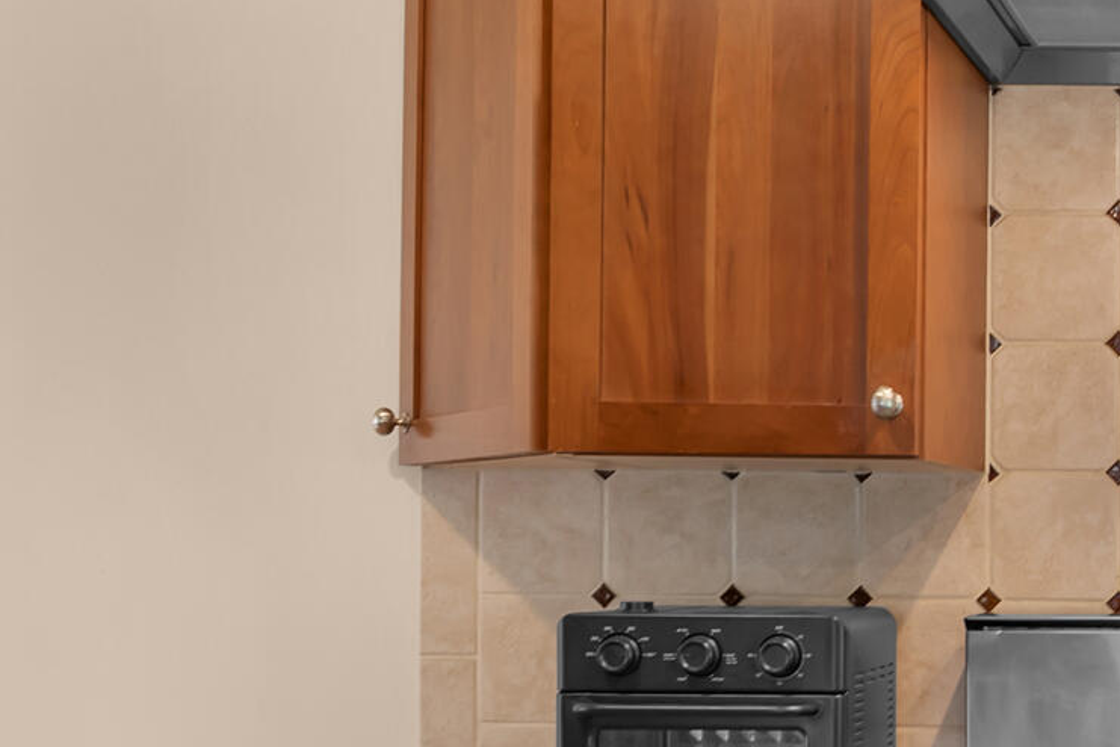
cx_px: 1333
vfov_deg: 25.0
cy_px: 435
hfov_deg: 31.2
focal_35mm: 54
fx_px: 1680
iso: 250
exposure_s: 1/13
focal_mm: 16
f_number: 4
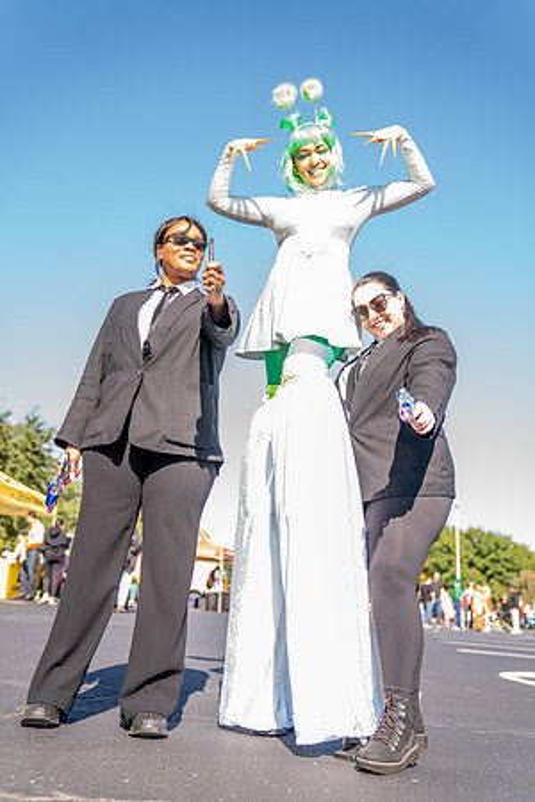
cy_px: 401
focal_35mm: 35
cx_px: 268
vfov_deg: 54.4
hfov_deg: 37.9
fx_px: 780
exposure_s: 1/200
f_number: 2.8
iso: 100
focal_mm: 35
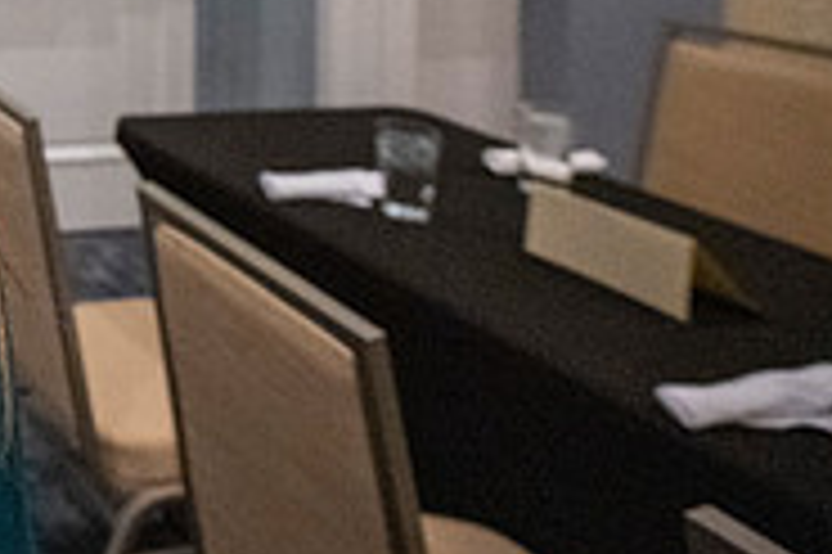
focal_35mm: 44
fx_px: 1016
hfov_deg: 28.8
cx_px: -409
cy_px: -209
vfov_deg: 25.3
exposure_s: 1/200
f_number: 4
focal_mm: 14
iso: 20000
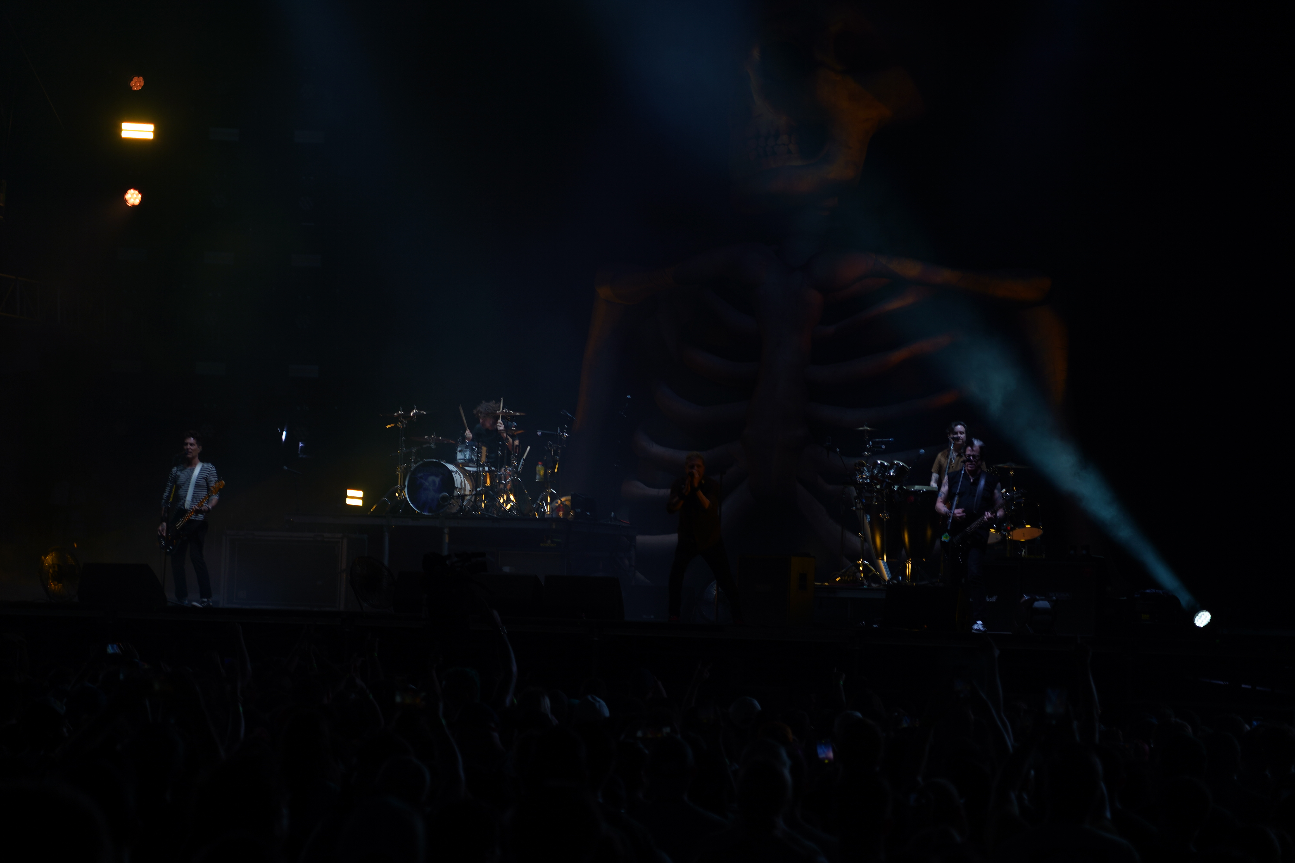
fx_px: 3777
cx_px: 648
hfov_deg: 19.5
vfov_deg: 13.0
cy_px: 432
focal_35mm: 105
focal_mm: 105
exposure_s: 1/125
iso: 100
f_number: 4
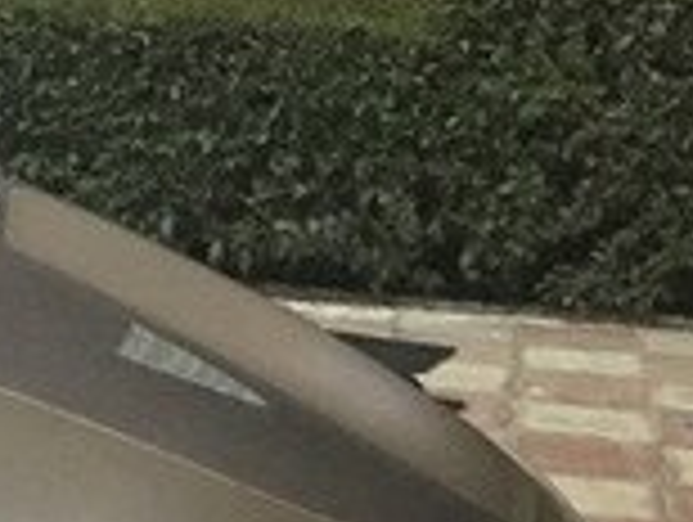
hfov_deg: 13.4
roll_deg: +0.1
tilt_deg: -21.1
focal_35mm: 124
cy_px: 592
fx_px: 2486
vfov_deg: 11.8
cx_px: -734
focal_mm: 4.15
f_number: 2.2
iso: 640
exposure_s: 1/17
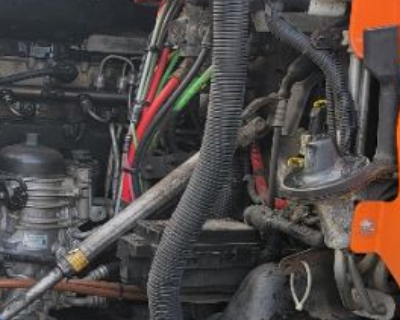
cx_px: -20
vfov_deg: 19.3
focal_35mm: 79
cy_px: 228
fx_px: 935
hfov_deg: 23.0
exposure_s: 1/130
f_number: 1.8
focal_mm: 7
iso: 20
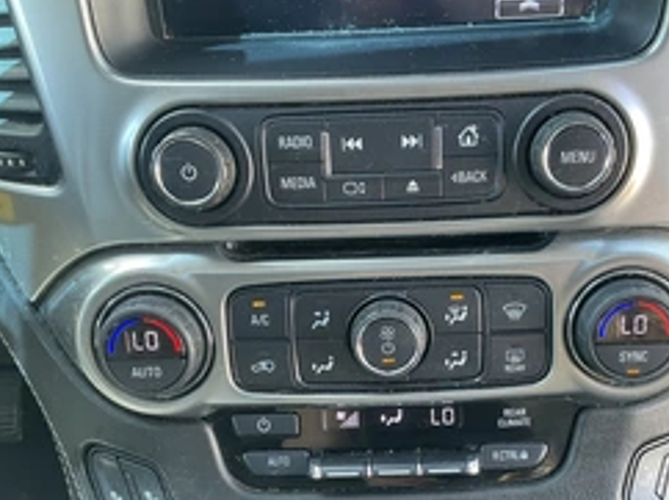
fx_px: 927
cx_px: 395
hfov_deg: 39.6
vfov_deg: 29.7
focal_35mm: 48
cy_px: 376
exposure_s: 1/90
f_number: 1.8
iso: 64
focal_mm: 3
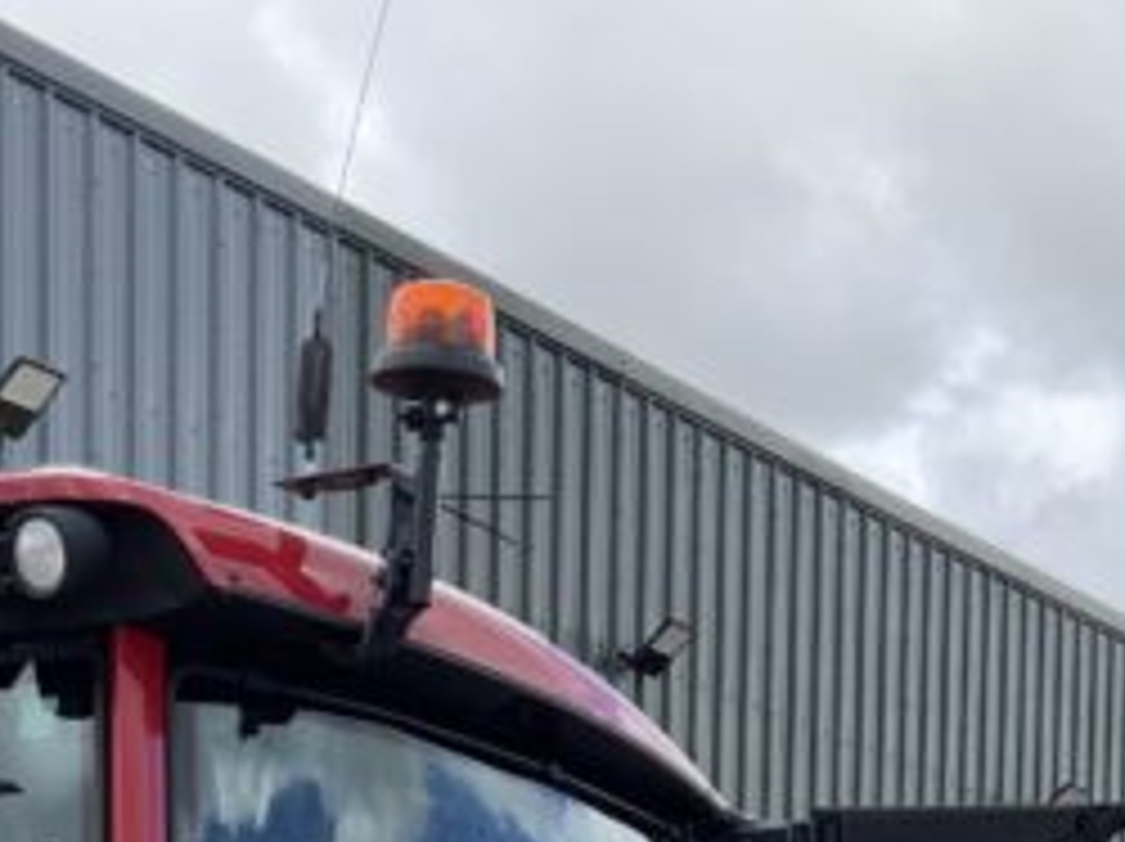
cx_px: 500
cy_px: 1652
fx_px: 3864
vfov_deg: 11.3
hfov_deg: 16.6
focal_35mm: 119
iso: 16
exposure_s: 1/568
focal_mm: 3
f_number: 1.8
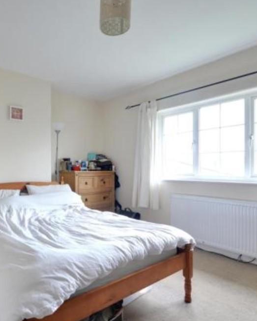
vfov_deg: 75.0
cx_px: 83
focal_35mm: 22
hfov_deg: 61.4
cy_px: 162
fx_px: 209
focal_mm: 10
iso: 100
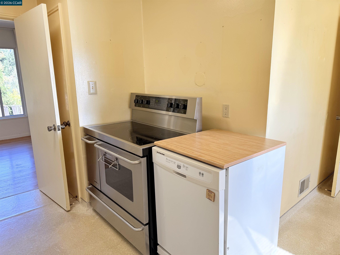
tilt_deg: -12.6
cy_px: 128
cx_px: 170
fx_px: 236
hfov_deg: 71.6
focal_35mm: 24
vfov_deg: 56.8
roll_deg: +1.1
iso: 64
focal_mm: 6.76
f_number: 1.78
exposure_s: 1/120
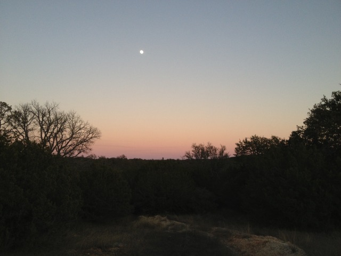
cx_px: 170
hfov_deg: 52.6
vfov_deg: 40.7
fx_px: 345
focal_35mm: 35
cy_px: 128
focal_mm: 4.28
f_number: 2.4
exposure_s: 1/120
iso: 64
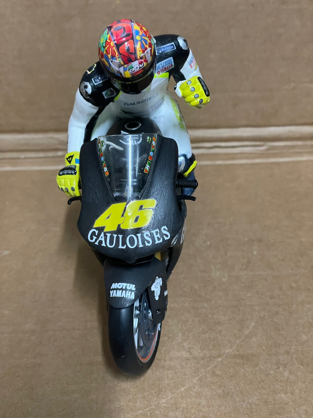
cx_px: 156
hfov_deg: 28.0
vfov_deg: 36.8
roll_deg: +1.3
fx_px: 627
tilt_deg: -33.5
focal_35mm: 52
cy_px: 209
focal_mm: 6
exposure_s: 1/50
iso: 500
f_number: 2
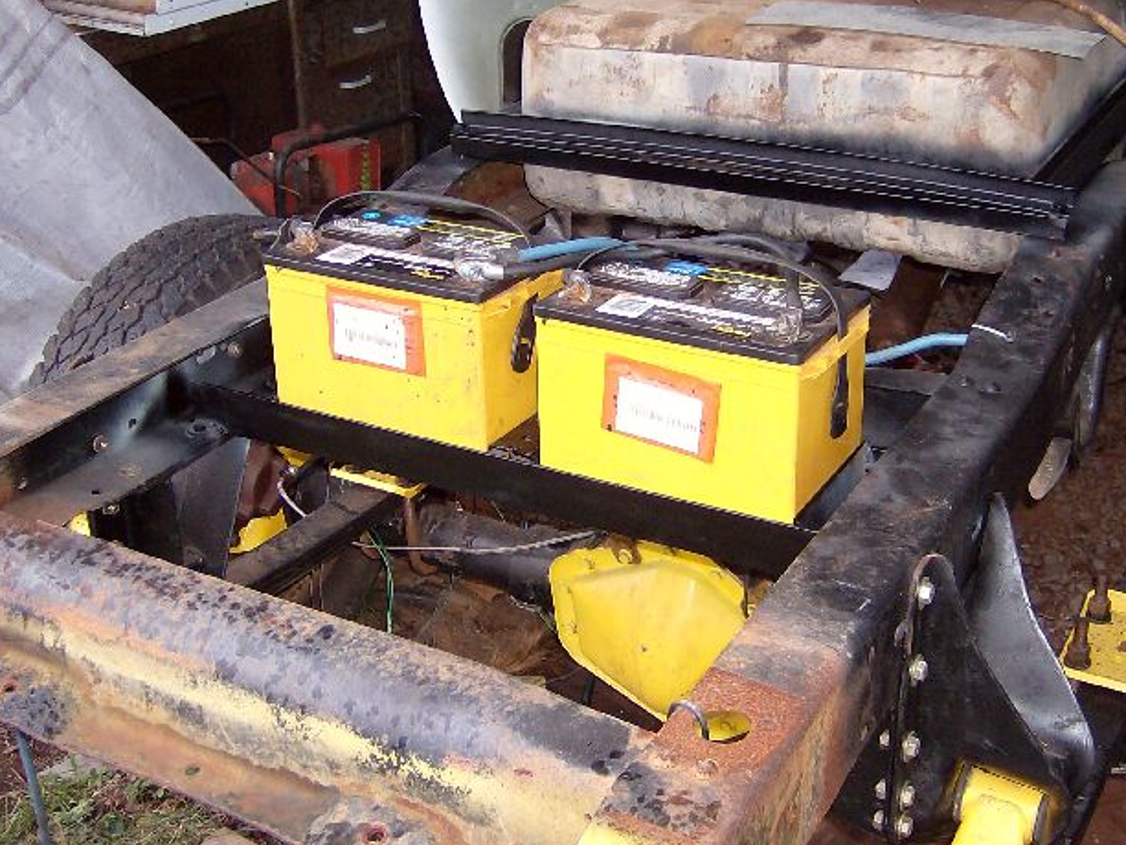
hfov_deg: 40.4
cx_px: 628
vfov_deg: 30.8
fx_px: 1529
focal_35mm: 47
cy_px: 336
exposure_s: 1/60
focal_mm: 6
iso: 200
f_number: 2.8
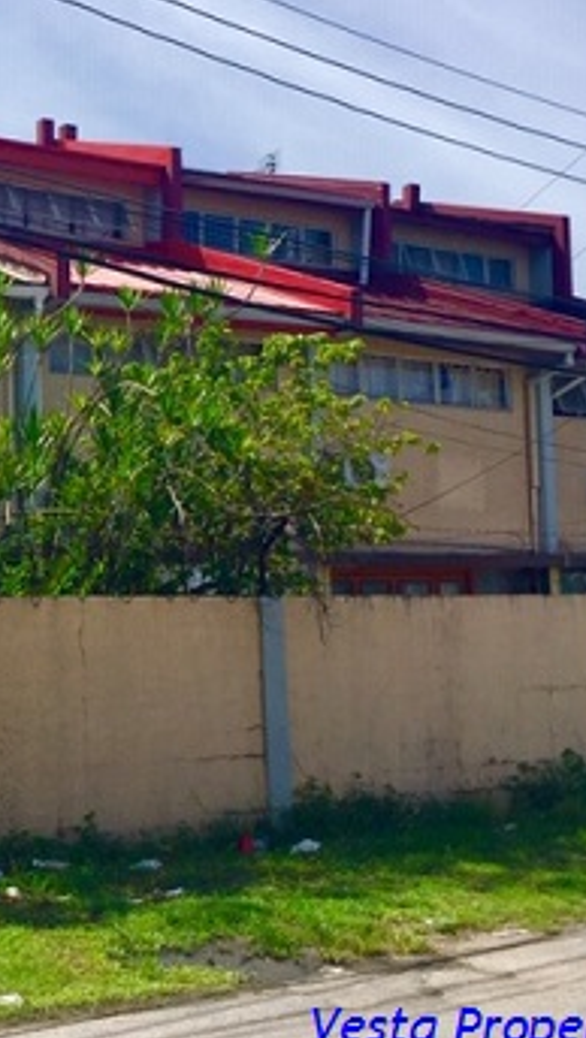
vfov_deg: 43.7
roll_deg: -0.5
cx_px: -15
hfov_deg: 24.2
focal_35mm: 47
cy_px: 477
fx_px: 1296
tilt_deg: +5.1
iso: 32
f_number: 2.2
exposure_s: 1/2198
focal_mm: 4.15
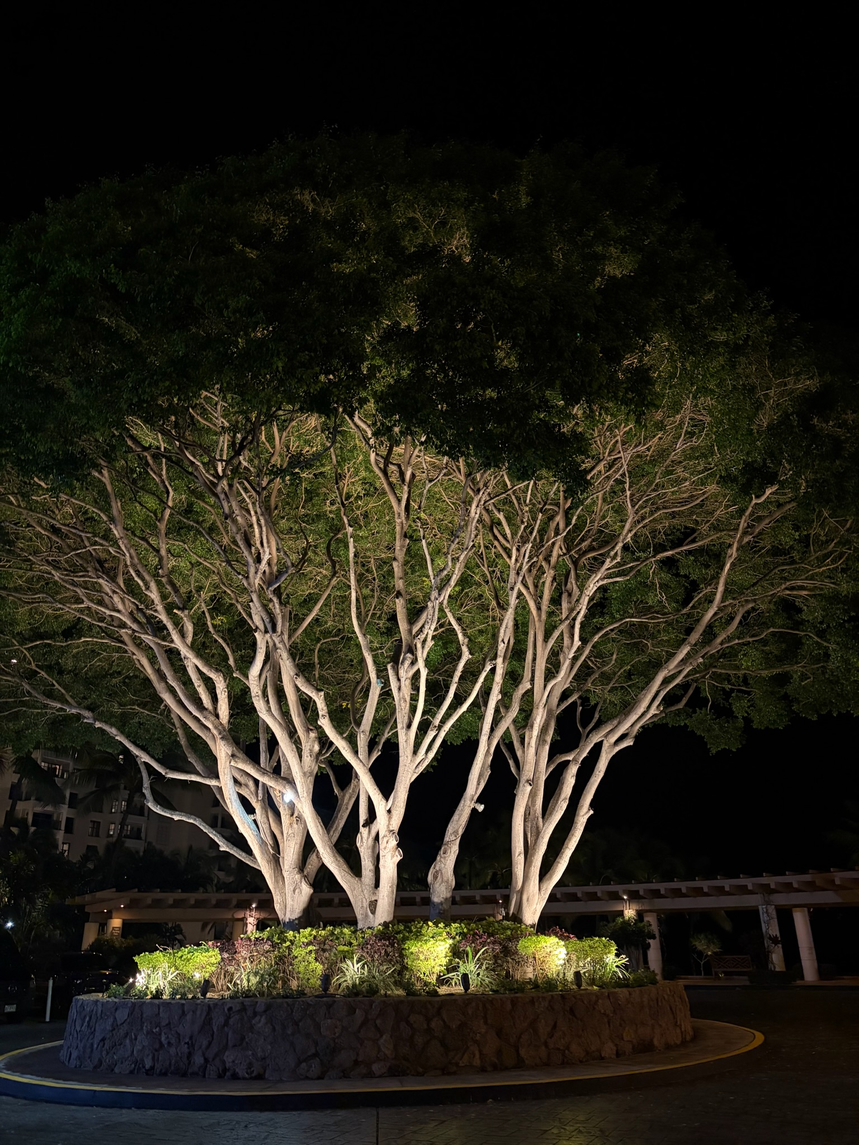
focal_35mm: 26
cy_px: 572
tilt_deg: +24.3
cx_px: 430
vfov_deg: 67.3
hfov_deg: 53.1
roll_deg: +1.6
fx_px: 860
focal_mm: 5.96
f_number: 1.6
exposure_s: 1/30
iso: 800
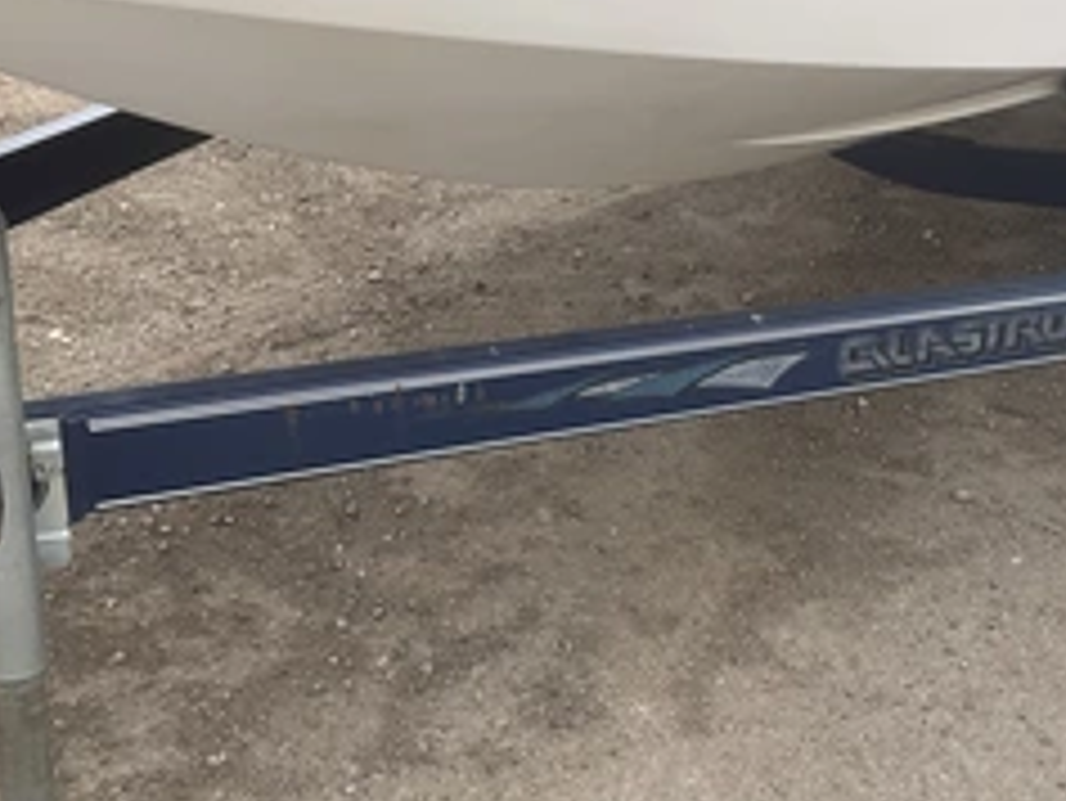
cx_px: 769
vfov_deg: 29.7
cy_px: 338
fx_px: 1510
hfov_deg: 38.1
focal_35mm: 49
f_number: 1.8
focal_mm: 3
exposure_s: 1/586
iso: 25
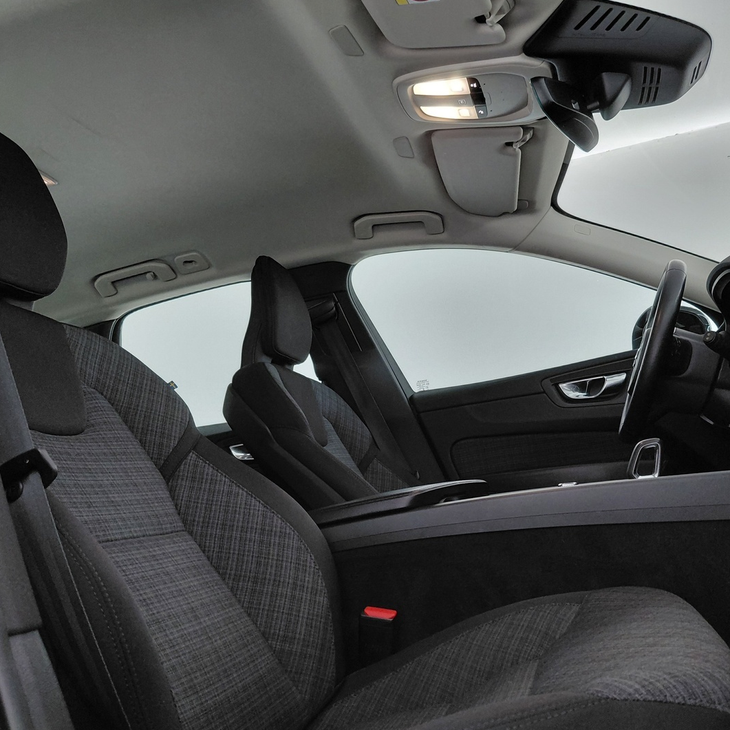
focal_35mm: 30
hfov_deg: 54.0
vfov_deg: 54.0
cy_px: 367
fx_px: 716
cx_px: 394
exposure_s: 1/60
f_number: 1.8
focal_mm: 4.69
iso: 250
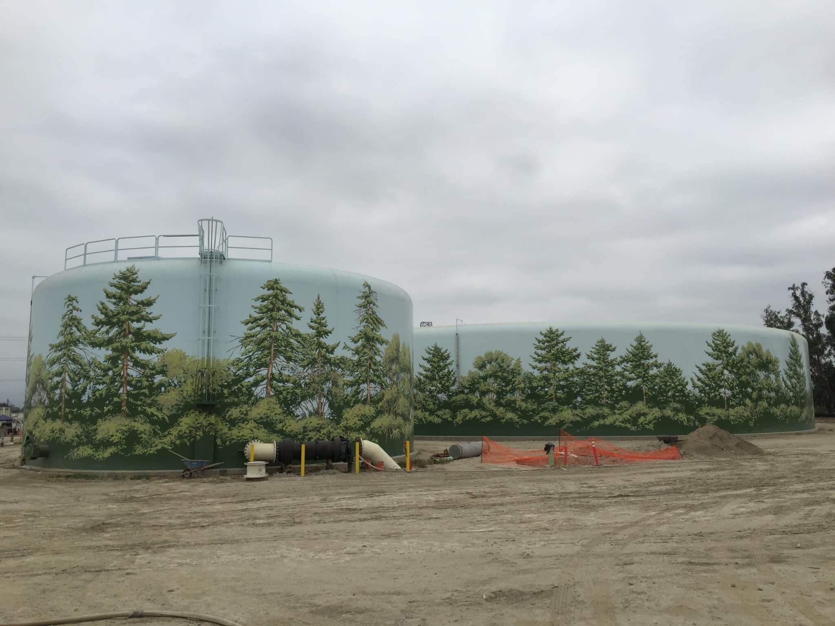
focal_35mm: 29
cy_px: 313
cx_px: 418
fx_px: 700
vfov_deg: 48.2
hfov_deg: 61.7
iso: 32
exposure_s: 1/1721
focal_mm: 4.15
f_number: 2.2
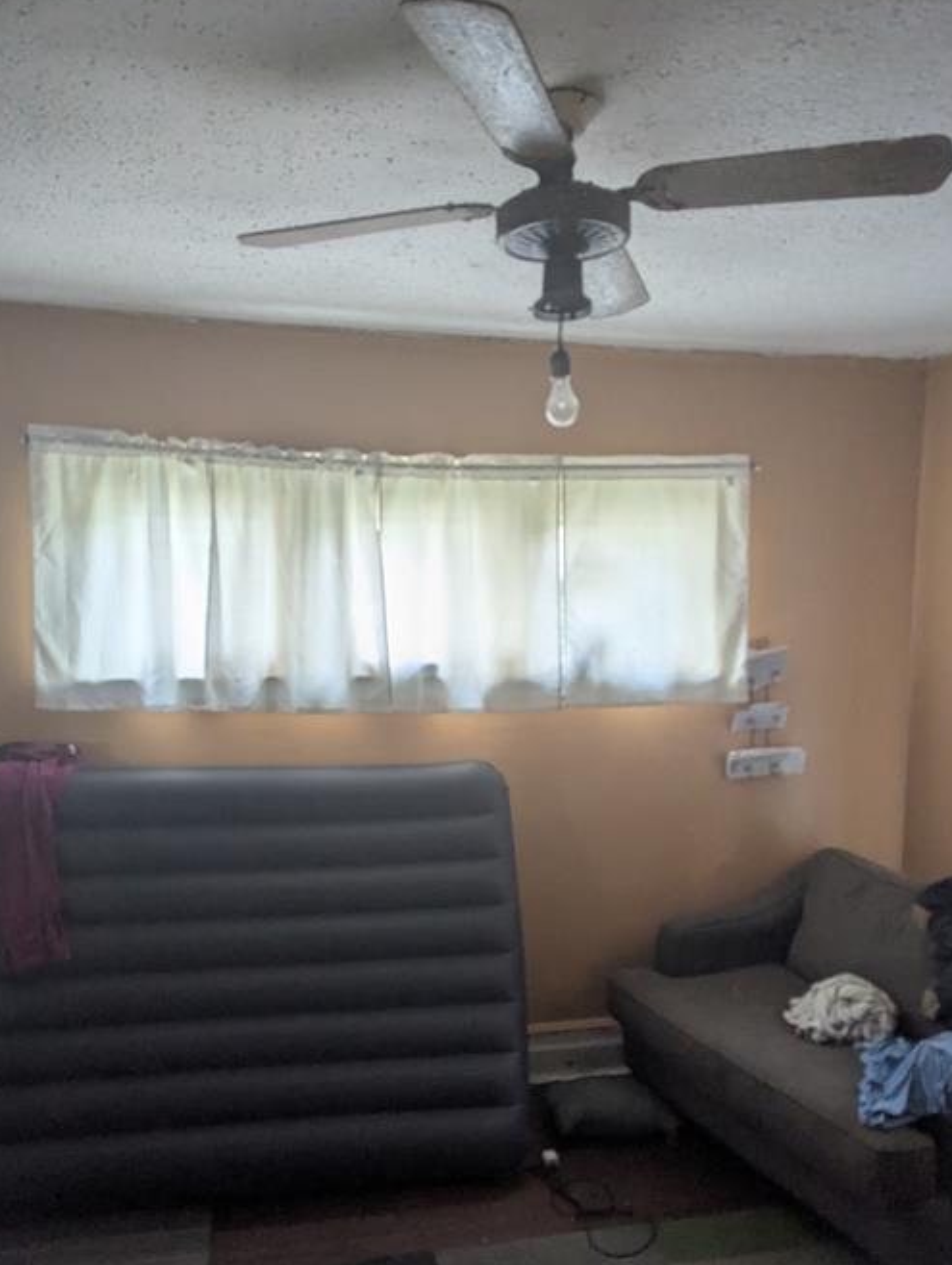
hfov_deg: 49.8
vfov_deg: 63.2
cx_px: 450
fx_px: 1025
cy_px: 713
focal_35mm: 28
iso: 267
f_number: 1.85
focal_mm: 6.81
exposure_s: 1/193
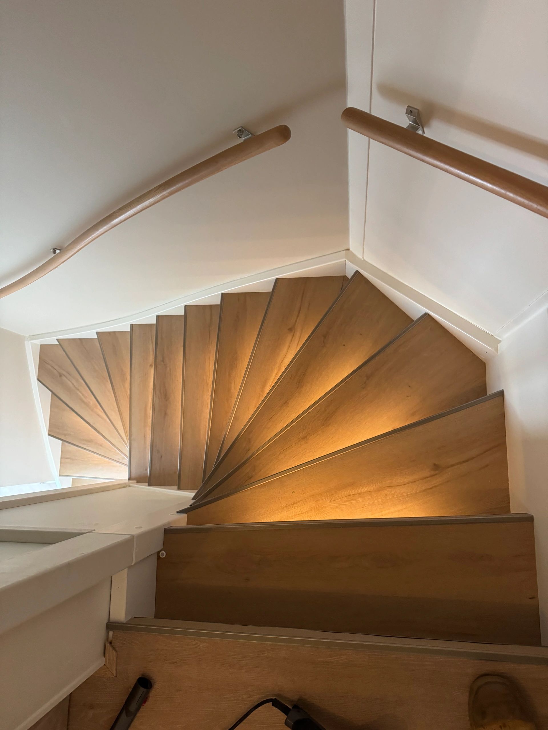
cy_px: 365
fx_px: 507
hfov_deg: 56.8
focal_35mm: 24
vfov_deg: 71.6
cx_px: 274
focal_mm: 6.76
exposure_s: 1/58
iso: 640
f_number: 1.78
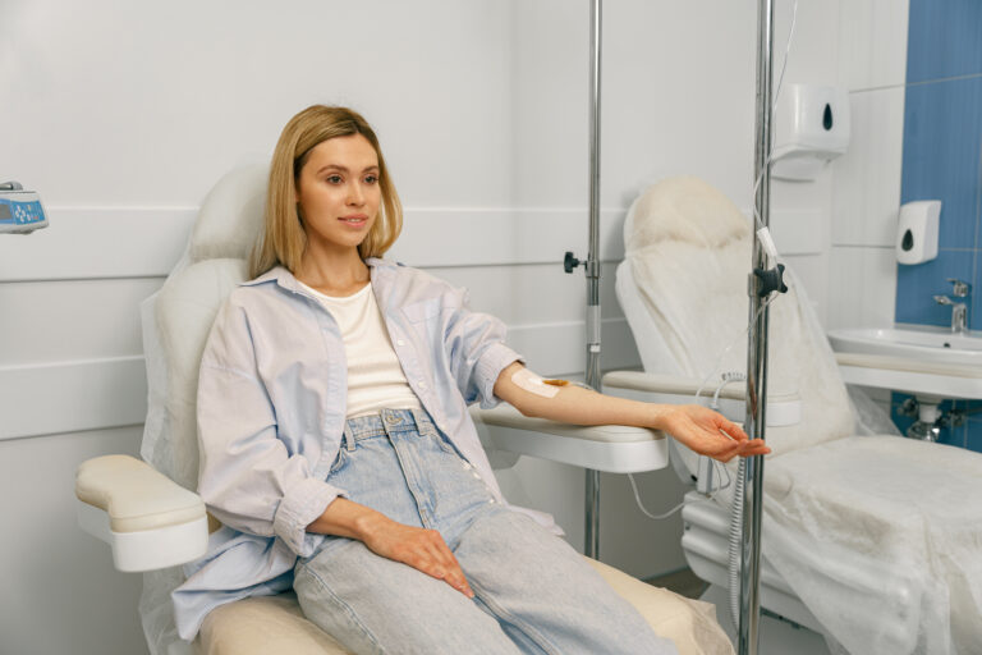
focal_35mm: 33
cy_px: 328
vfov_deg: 39.5
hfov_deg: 56.6
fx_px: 911
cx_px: 491
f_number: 2.8
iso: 100
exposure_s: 1/100
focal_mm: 33.4
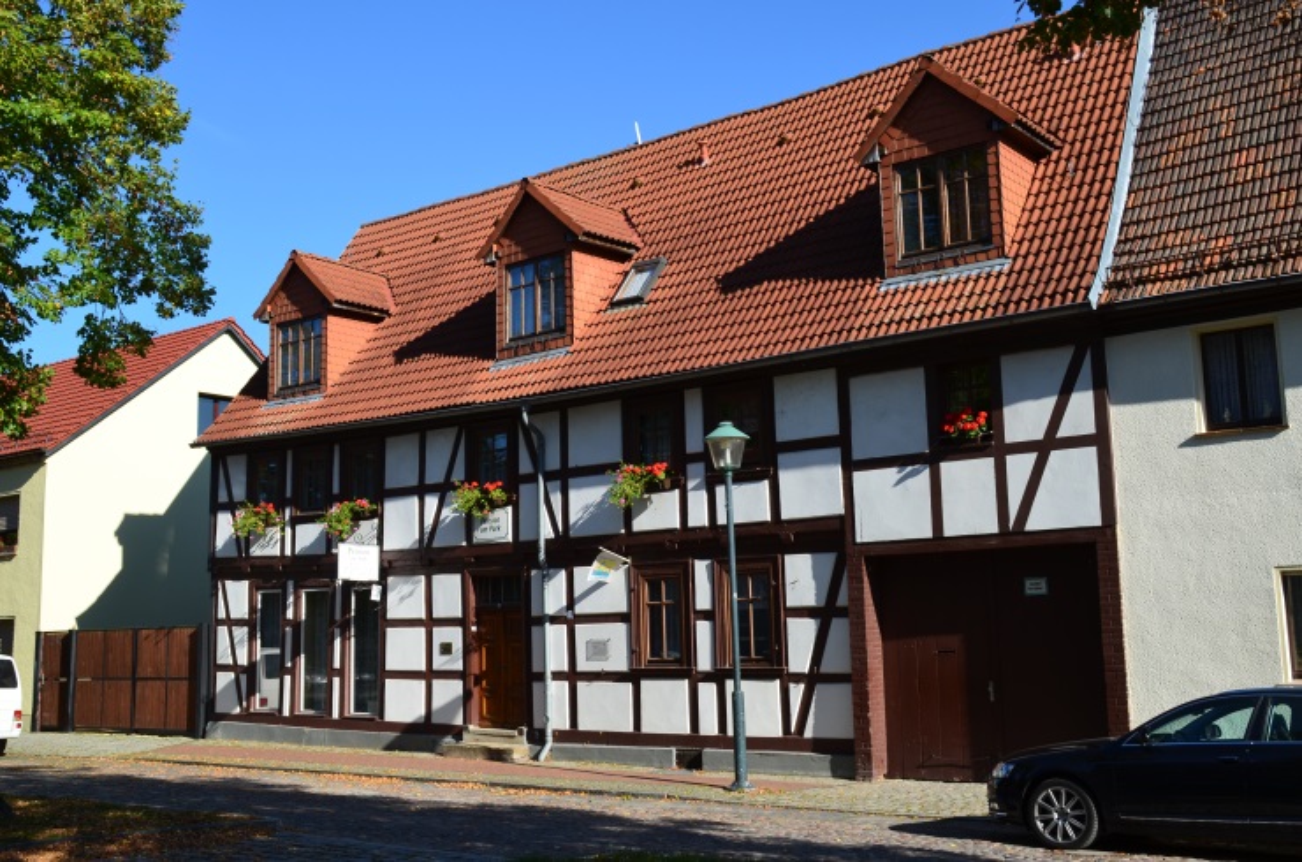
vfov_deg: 35.3
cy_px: 431
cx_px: 651
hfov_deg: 51.4
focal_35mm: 38
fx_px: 1353
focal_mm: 25
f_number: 10
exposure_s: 1/320
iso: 200
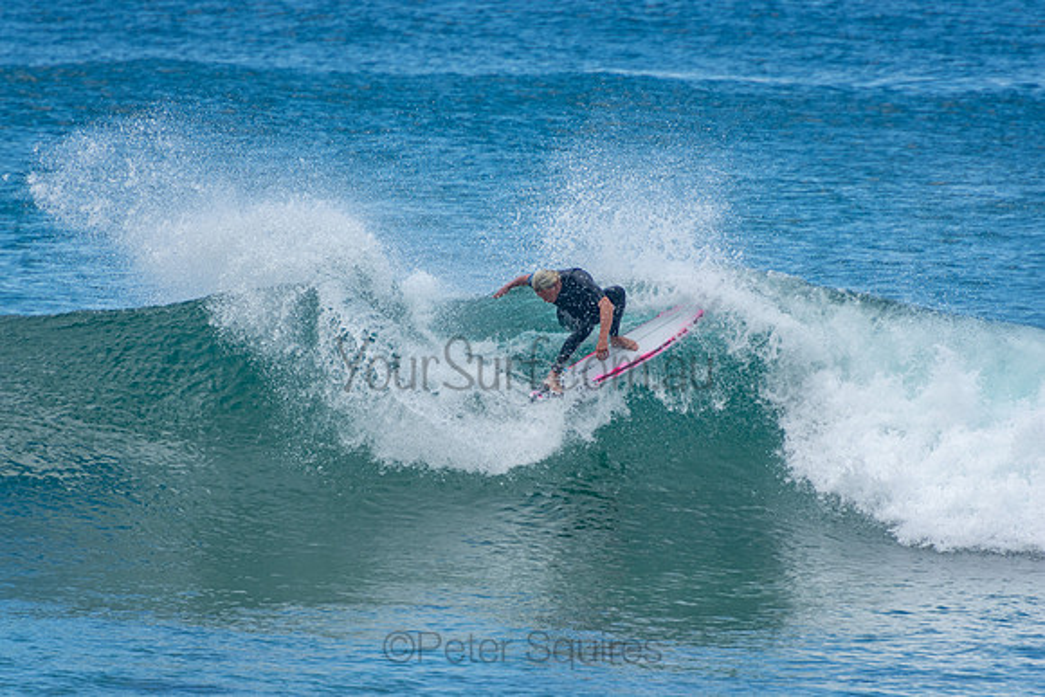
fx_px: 17420
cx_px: 522
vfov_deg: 2.3
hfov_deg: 3.4
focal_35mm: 600
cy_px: 348
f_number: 5.6
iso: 280
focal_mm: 400
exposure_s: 1/1250
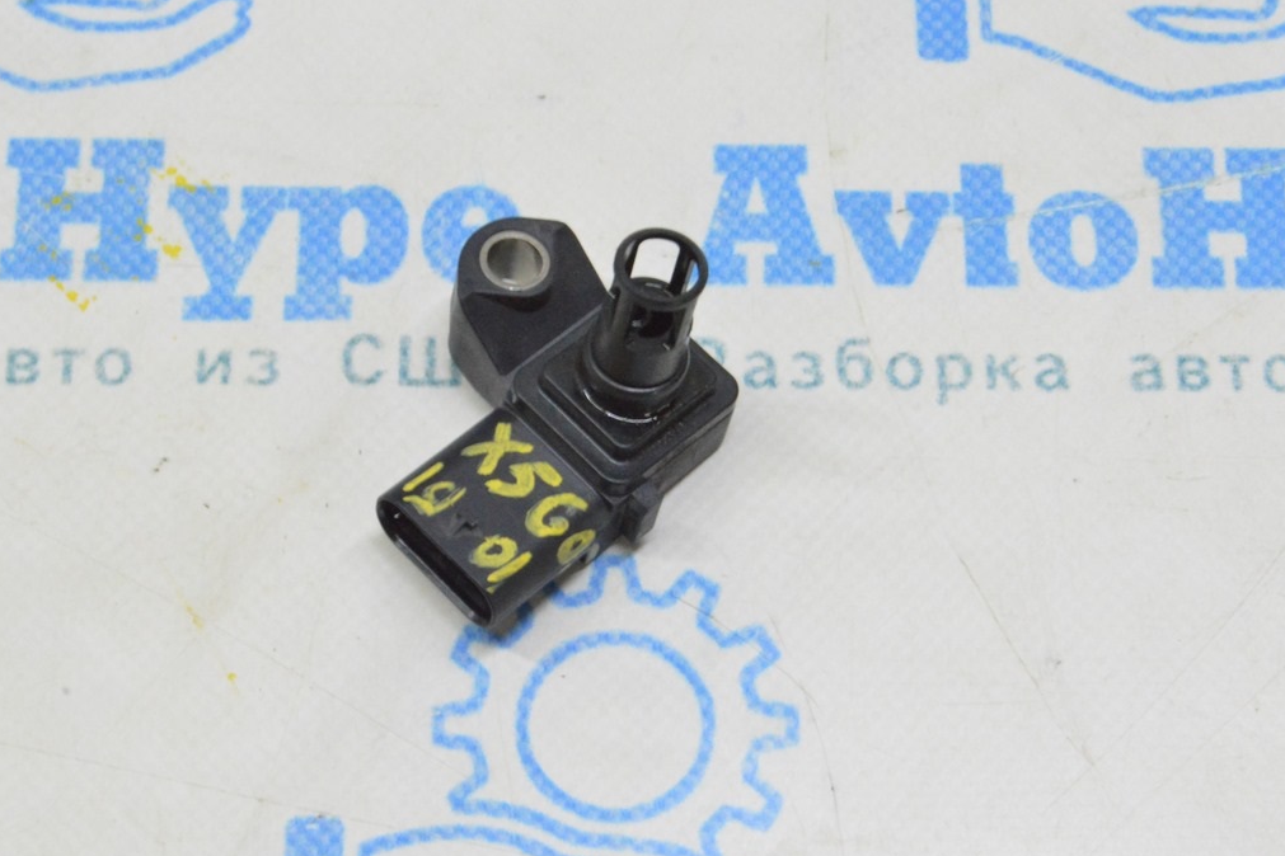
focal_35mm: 84
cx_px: 644
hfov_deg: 24.3
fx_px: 2980
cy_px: 430
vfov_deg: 16.4
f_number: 20
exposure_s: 1/20
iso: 6400
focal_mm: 55
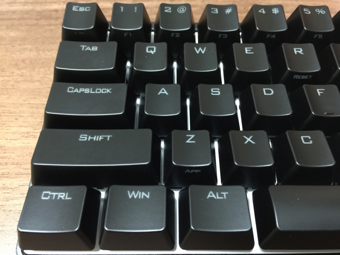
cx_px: 170
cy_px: 128
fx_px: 285
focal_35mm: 29
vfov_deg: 48.2
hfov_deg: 61.7
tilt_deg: -56.0
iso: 125
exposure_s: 1/8
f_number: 2.2
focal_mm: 4.15
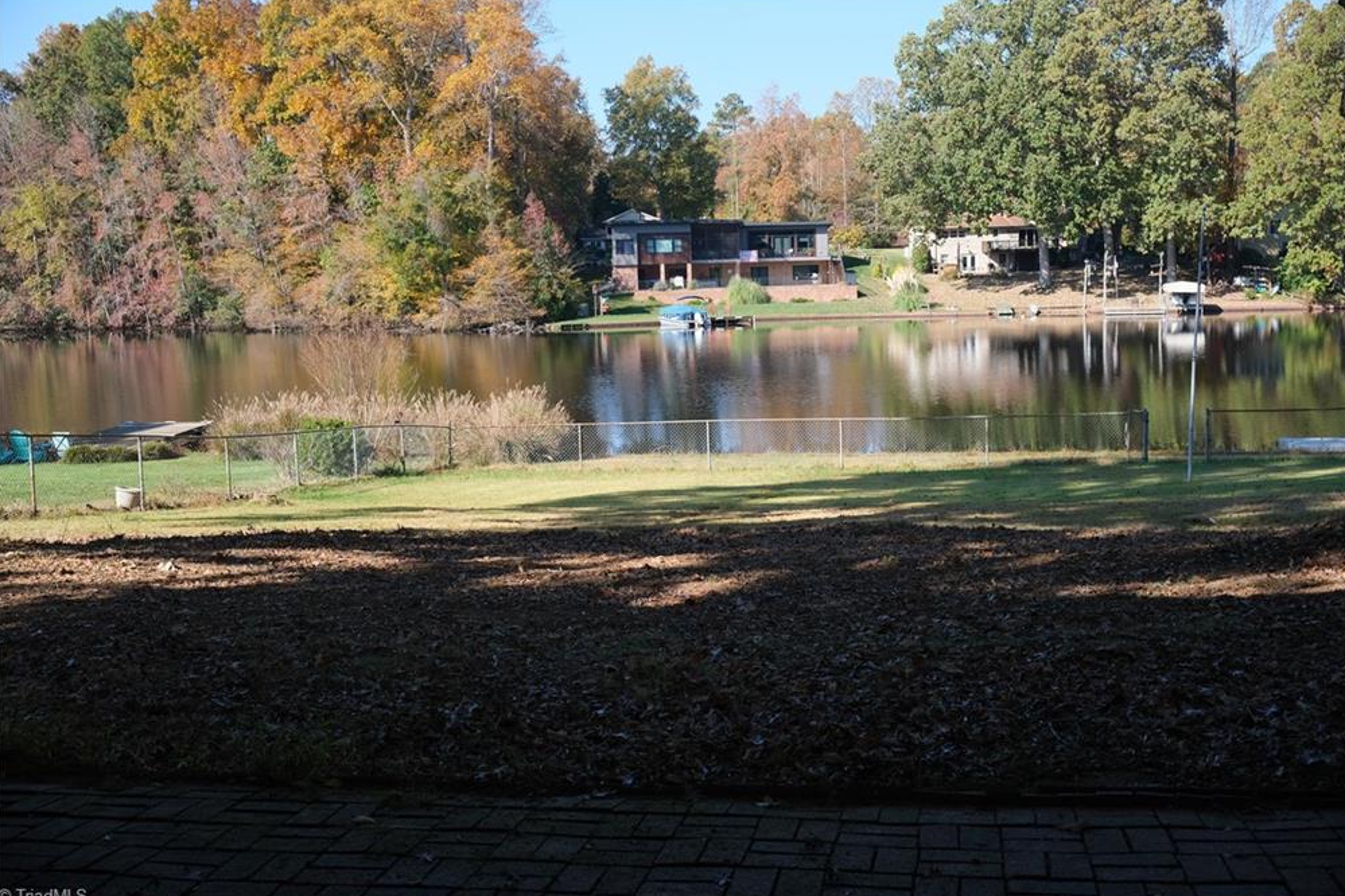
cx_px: 685
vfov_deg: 31.9
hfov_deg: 46.4
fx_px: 1569
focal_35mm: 42
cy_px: 449
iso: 320
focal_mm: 27
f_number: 6.4
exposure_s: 1/300
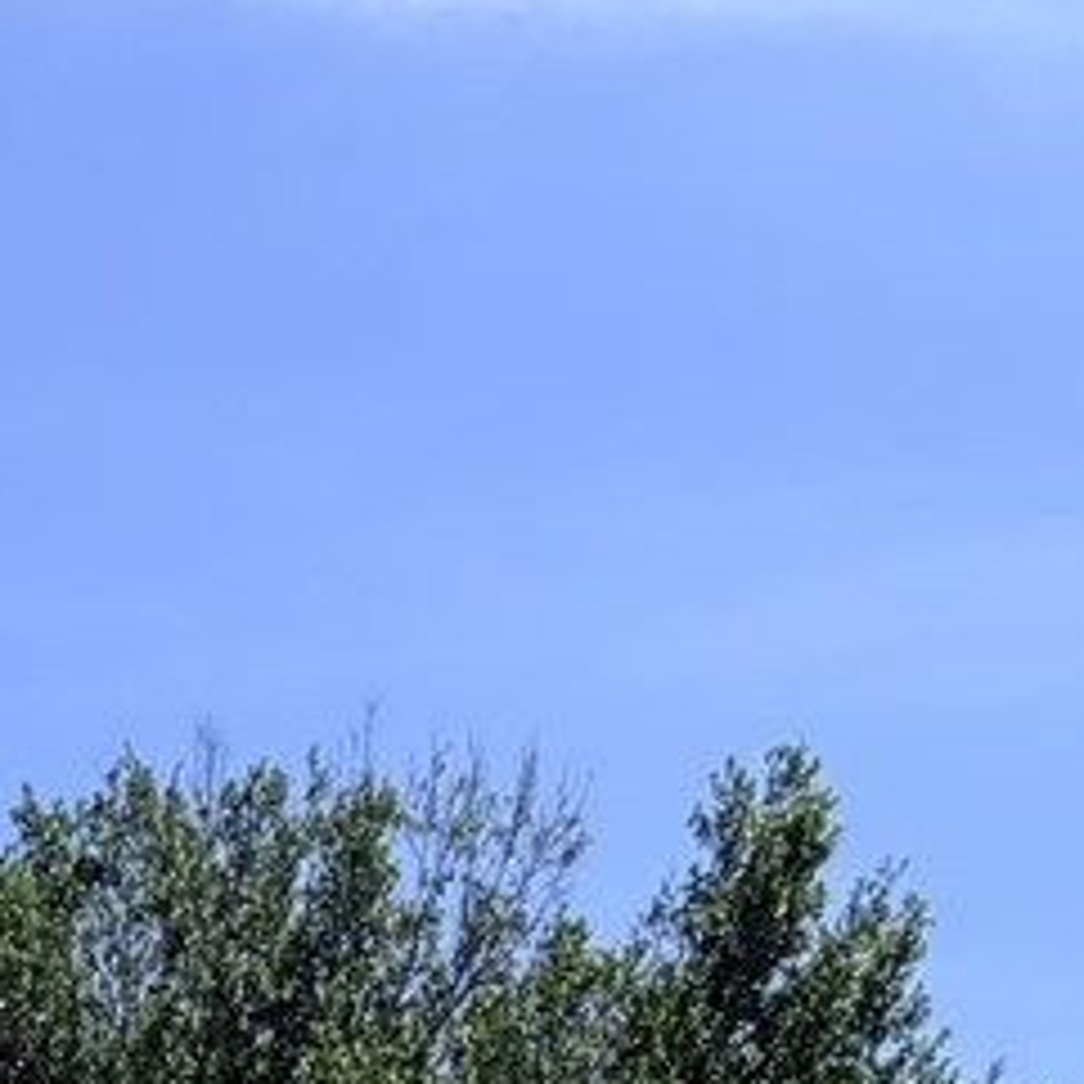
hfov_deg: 20.0
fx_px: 2905
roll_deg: -1.9
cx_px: -184
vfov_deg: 15.3
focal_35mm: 82
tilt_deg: +2.7
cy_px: 2366
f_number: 2.2
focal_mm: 2.22
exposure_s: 1/1105
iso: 20
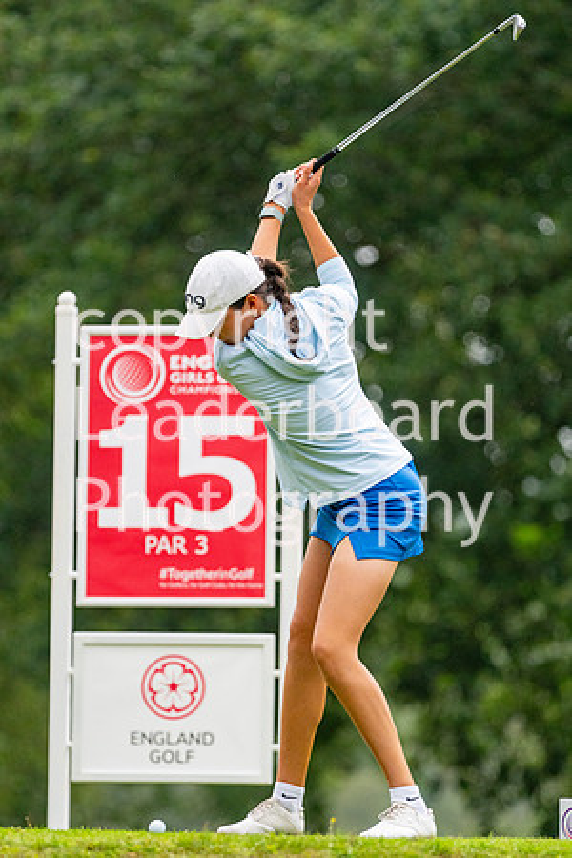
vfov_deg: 4.6
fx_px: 10724
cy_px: 429
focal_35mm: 450
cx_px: 286
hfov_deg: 3.1
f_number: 4
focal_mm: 300
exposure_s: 1/6400
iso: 800
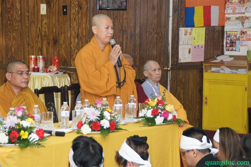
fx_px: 941
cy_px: 84
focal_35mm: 135
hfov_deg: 15.2
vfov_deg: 10.2
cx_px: 126
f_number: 5.6
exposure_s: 1/125
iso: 800
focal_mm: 90
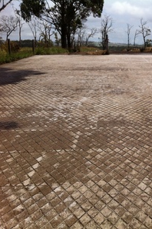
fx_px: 310
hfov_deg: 26.2
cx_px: 150
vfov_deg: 40.3
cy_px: 114
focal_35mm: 49
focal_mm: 3.85
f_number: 2.8
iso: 80
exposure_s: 1/2320
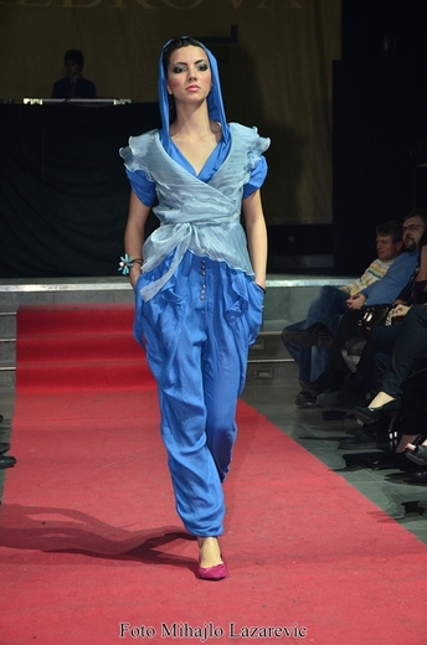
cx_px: 214
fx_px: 1395
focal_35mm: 78
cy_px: 322
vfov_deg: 26.1
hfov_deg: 17.4
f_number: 5
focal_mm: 52
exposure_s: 1/125
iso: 800
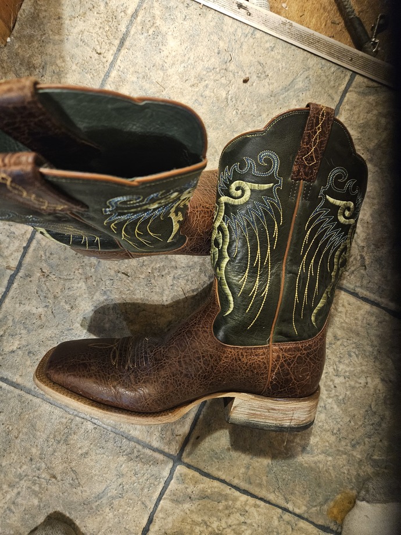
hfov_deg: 58.9
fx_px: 355
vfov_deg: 73.9
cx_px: 200
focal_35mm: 23
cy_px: 268
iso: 800
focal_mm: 5.4
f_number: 1.8
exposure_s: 1/24
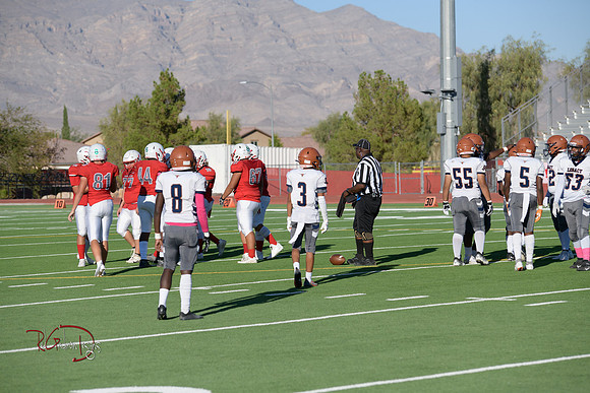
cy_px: 196
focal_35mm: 135
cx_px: 295
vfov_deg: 10.2
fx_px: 2213
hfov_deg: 15.2
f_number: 5
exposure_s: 1/3200
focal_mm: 135
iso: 250
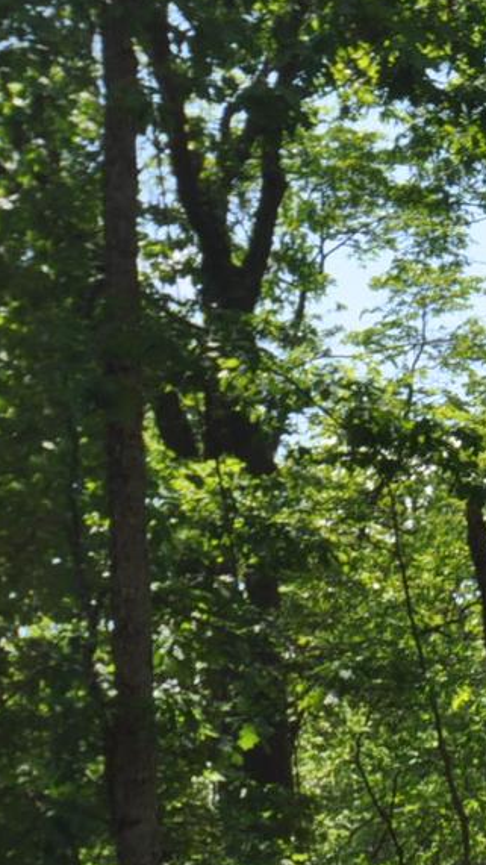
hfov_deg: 7.7
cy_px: 939
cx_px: 1487
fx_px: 3094
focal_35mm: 135
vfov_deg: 15.5
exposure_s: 1/200
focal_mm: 24
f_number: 8
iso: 200
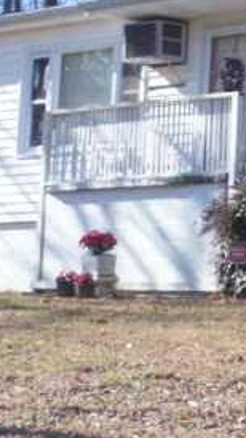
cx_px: 296
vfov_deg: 12.4
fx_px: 2019
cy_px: 173
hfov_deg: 6.9
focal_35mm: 174
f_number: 4.5
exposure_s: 1/335
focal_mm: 6
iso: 100
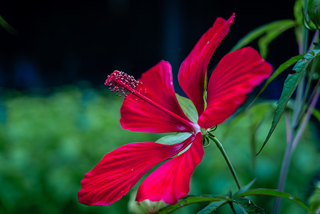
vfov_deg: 18.2
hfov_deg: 27.0
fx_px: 667
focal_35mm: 75
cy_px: 107
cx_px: 160
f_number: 4
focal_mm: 75
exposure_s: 1/125
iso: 320
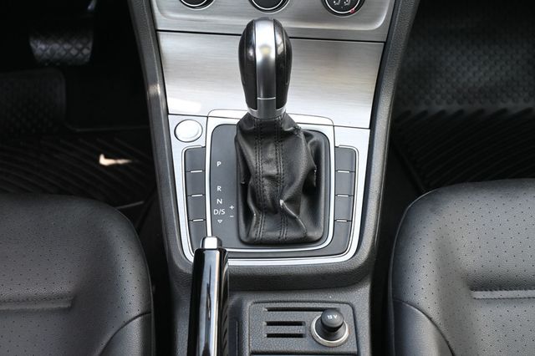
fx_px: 724
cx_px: 268
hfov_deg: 40.6
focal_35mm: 49
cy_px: 178
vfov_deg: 27.6
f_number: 5
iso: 1250
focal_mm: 32.5
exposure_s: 1/125
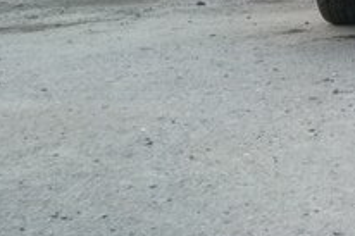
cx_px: 564
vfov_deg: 17.0
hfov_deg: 22.4
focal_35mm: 70
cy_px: -146
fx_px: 690
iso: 100
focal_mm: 3.57
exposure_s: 1/187
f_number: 2
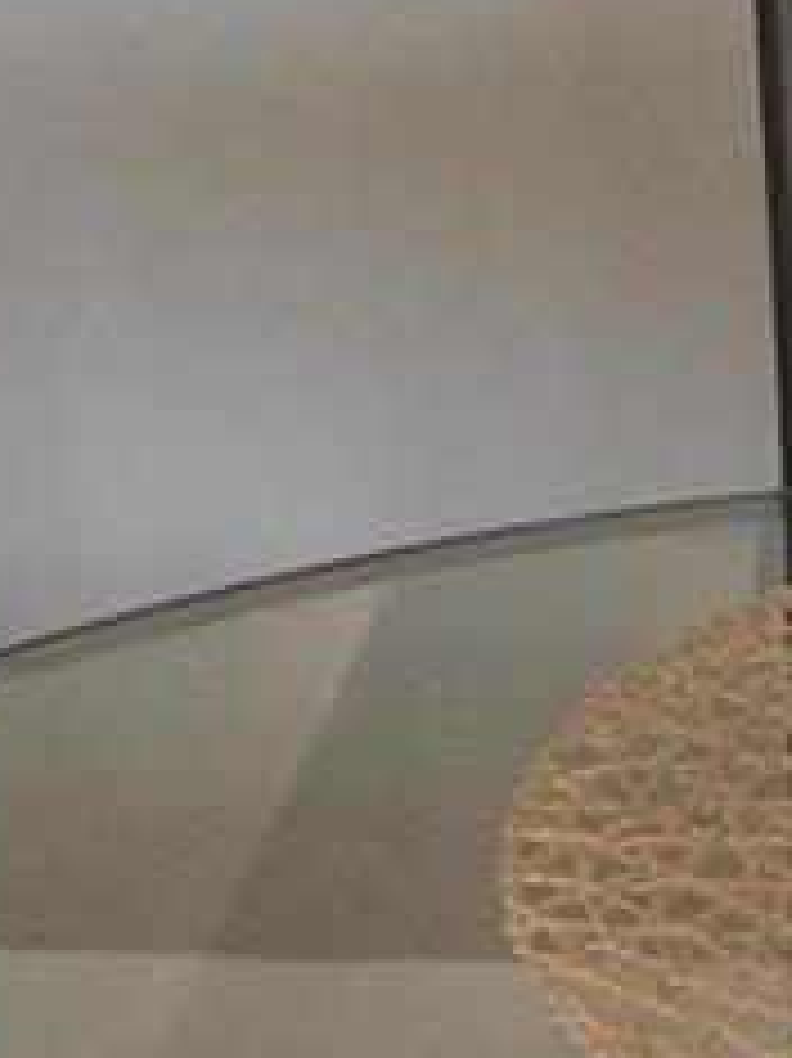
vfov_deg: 12.0
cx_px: 1314
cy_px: -1031
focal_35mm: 148
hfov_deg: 9.6
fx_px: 4519
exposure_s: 1/30
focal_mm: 4.15
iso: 100
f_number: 2.2
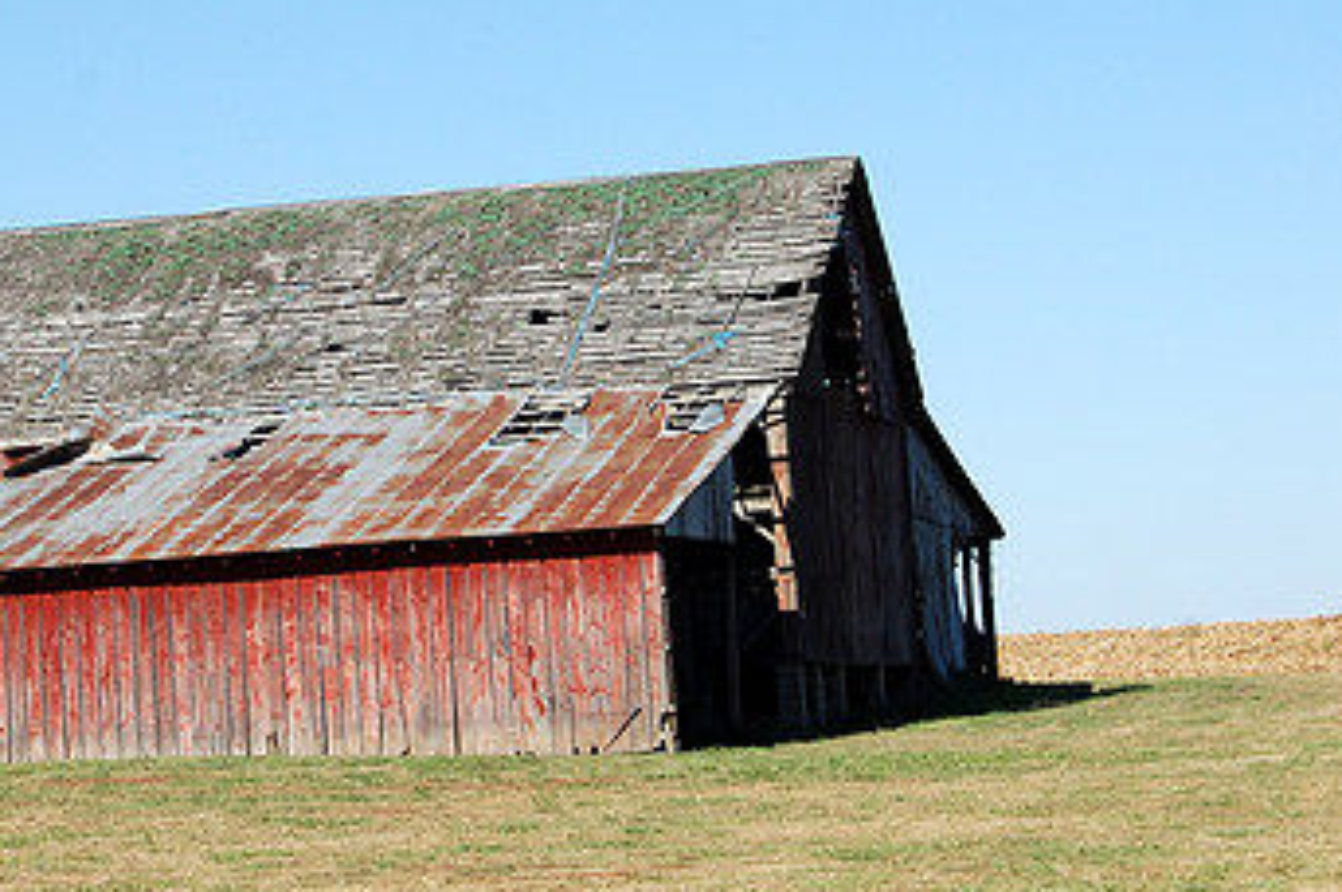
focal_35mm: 132
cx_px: 501
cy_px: 309
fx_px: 4916
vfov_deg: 10.4
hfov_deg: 15.5
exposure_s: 1/400
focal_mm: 52
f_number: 10
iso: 200
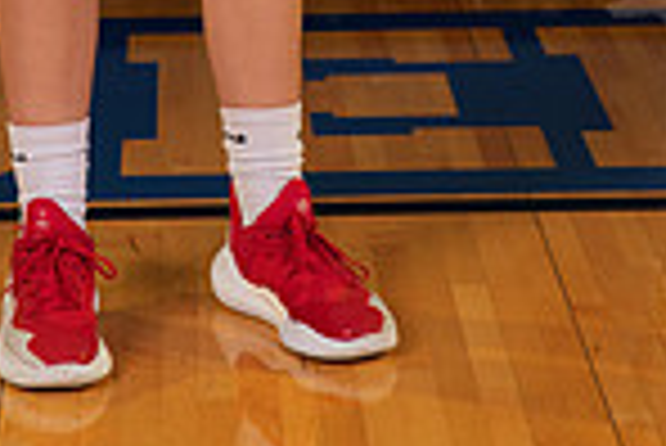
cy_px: -514
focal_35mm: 188
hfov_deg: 10.9
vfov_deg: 7.0
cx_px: 171
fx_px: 3481
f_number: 7.1
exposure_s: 1/320
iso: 320
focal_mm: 62
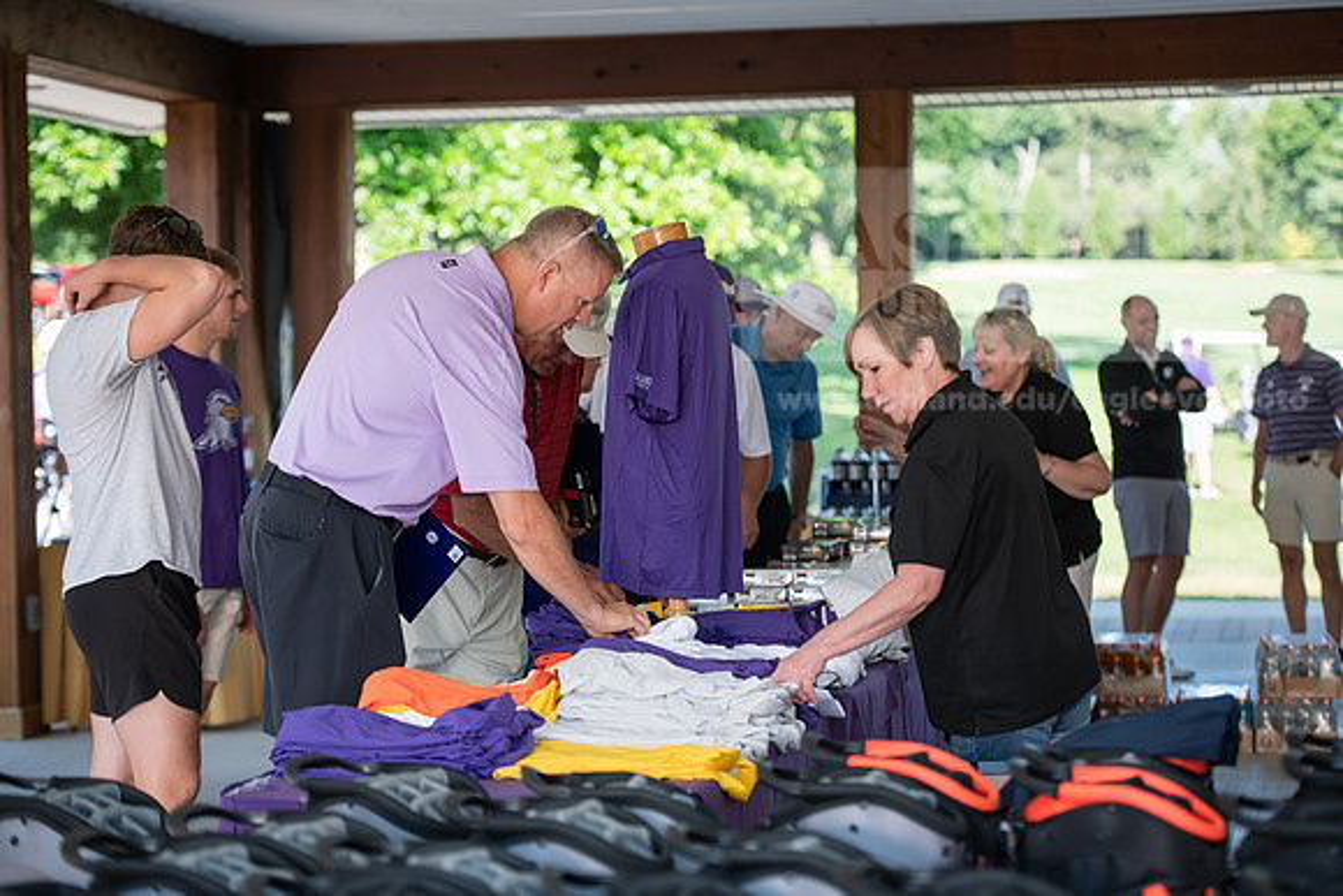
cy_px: 448
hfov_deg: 22.6
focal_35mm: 90
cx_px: 672
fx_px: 3358
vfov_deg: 15.2
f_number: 3.2
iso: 320
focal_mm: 90
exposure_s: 1/500
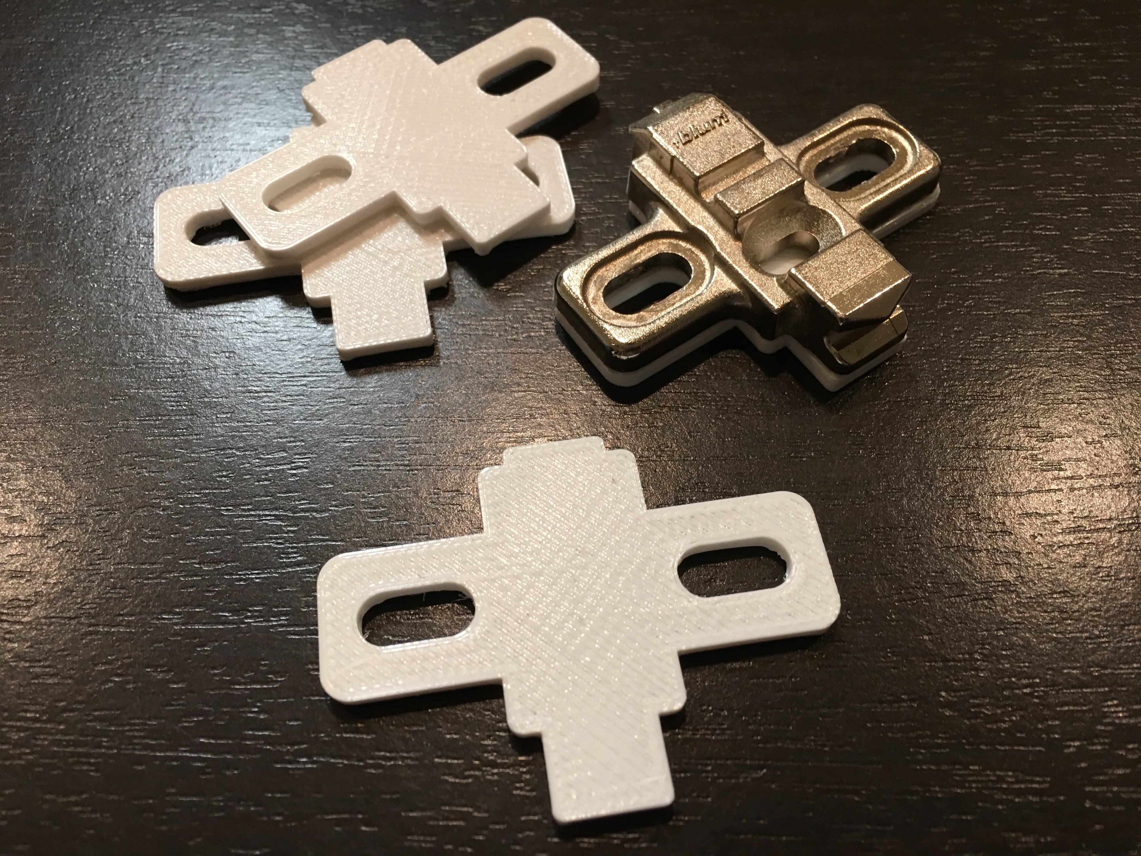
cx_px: 570
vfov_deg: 48.2
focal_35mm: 29
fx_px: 956
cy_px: 428
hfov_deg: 61.7
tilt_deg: -59.6
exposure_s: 1/17
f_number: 2.2
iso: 50
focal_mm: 4.15
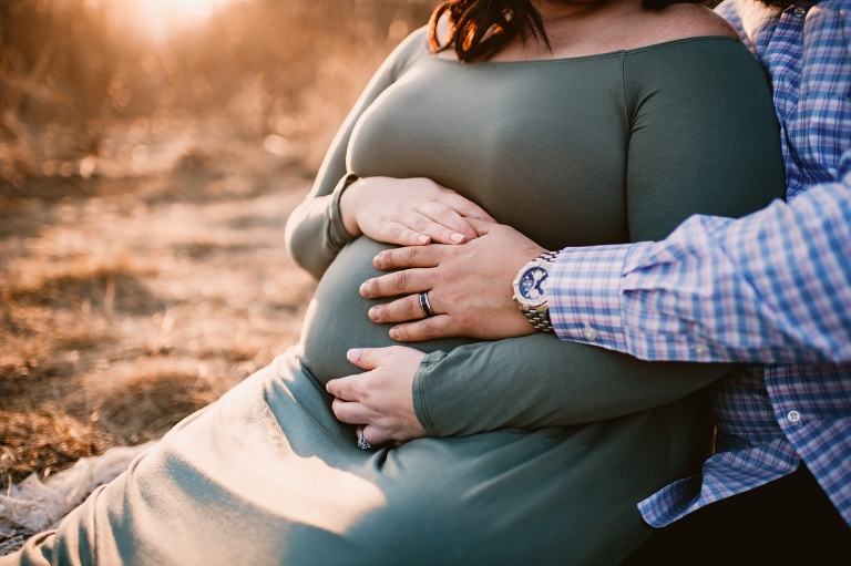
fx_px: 827
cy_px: 283
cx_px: 426
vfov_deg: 37.8
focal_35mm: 35
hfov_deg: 54.5
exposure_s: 1/800
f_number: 1.8
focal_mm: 35
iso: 100
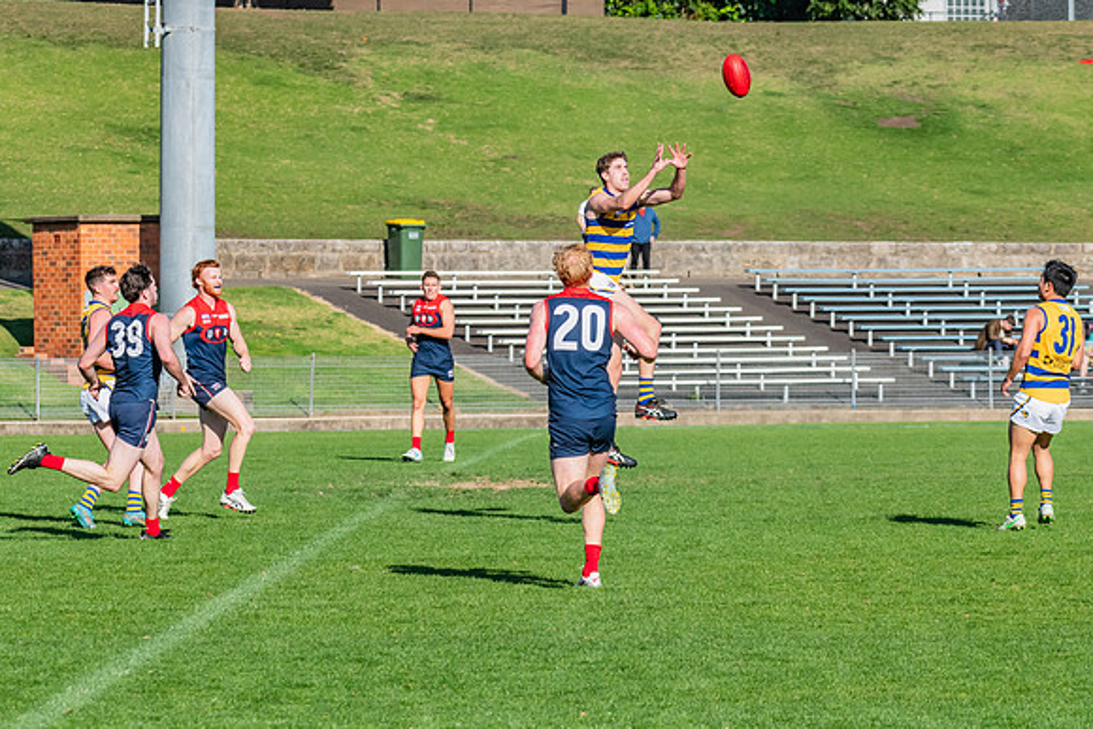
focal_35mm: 232
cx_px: 614
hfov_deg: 8.9
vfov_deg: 5.9
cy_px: 309
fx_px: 7055
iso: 800
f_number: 10
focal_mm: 170
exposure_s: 1/1600
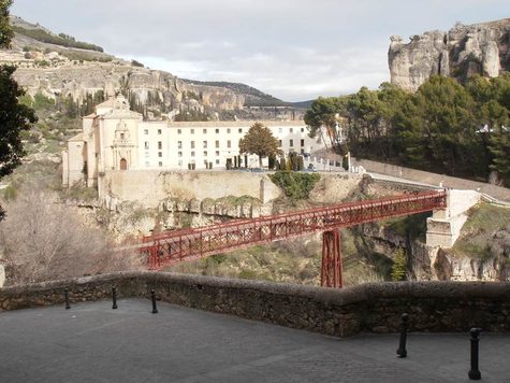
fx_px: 648
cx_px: 255
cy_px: 192
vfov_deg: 32.9
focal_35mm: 44
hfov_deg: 43.0
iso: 80
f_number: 11
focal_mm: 7.87
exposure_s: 1/60
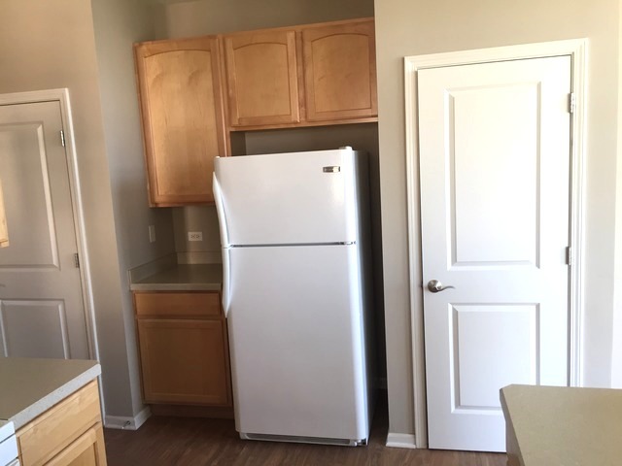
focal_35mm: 29
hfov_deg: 61.7
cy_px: 233
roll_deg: +2.4
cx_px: 311
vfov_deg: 48.2
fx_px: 521
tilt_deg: -8.2
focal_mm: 4.15
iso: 40
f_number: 2.2
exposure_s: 1/40
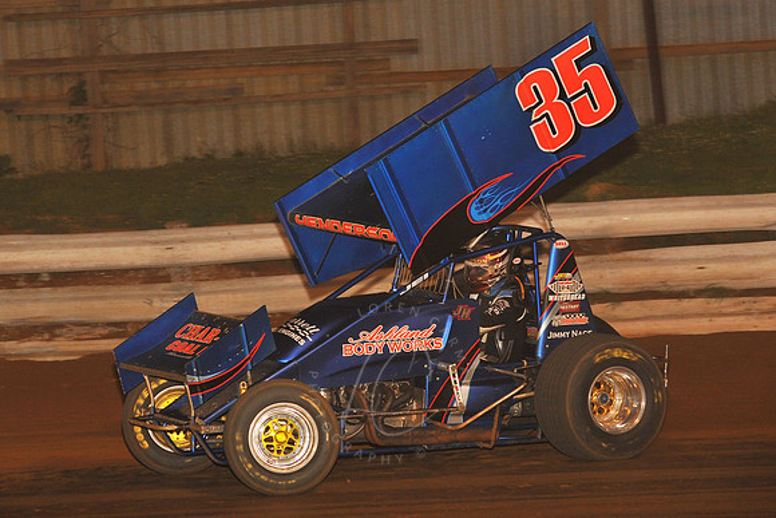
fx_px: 3126
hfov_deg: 14.2
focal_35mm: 145
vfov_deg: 9.5
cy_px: 259
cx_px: 388
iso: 1000
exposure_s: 1/320
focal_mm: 145
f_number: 6.3
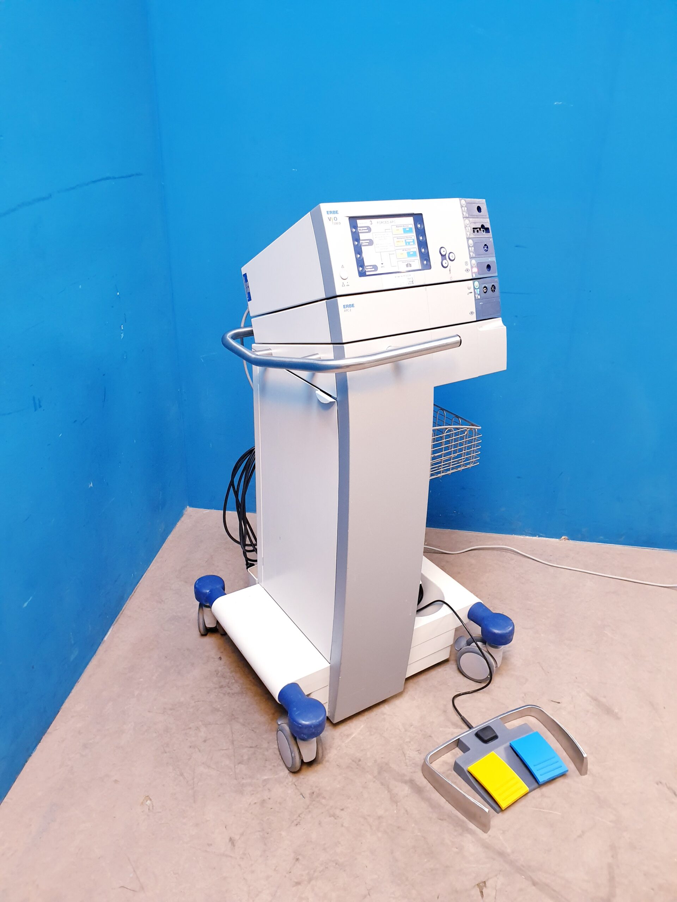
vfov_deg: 67.3
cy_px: 451
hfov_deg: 53.1
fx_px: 678
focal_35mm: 26
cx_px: 338
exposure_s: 1/50
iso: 320
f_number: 2.4
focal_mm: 4.3
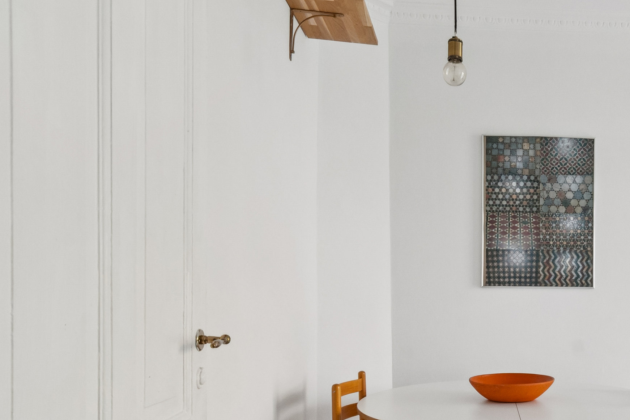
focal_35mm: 31
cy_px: 295
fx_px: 542
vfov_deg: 41.5
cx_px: 514
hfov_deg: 55.5
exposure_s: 3
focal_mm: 12
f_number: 10
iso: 250
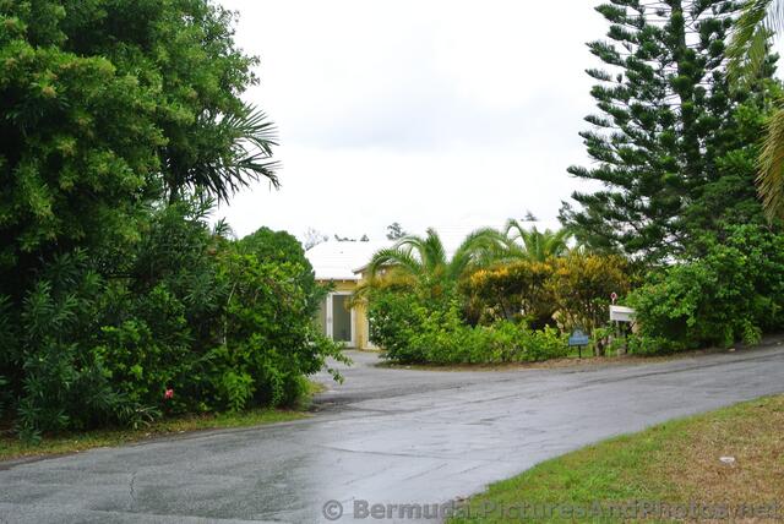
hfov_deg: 32.9
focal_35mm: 61
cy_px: 262
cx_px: 392
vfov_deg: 22.3
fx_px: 1330
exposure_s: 1/100
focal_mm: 22.7
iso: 100
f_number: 5
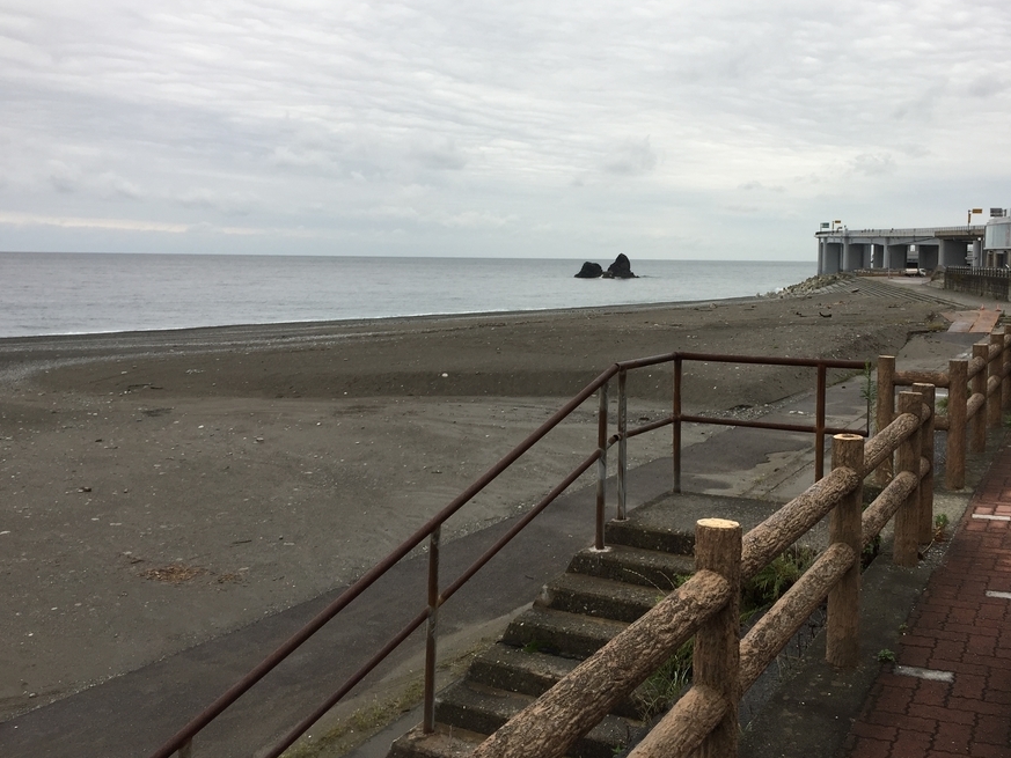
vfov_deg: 41.7
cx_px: 591
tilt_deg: -3.8
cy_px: 328
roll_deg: -0.9
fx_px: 993
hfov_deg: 53.7
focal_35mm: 34
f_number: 2.2
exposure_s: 1/128
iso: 32
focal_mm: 4.15
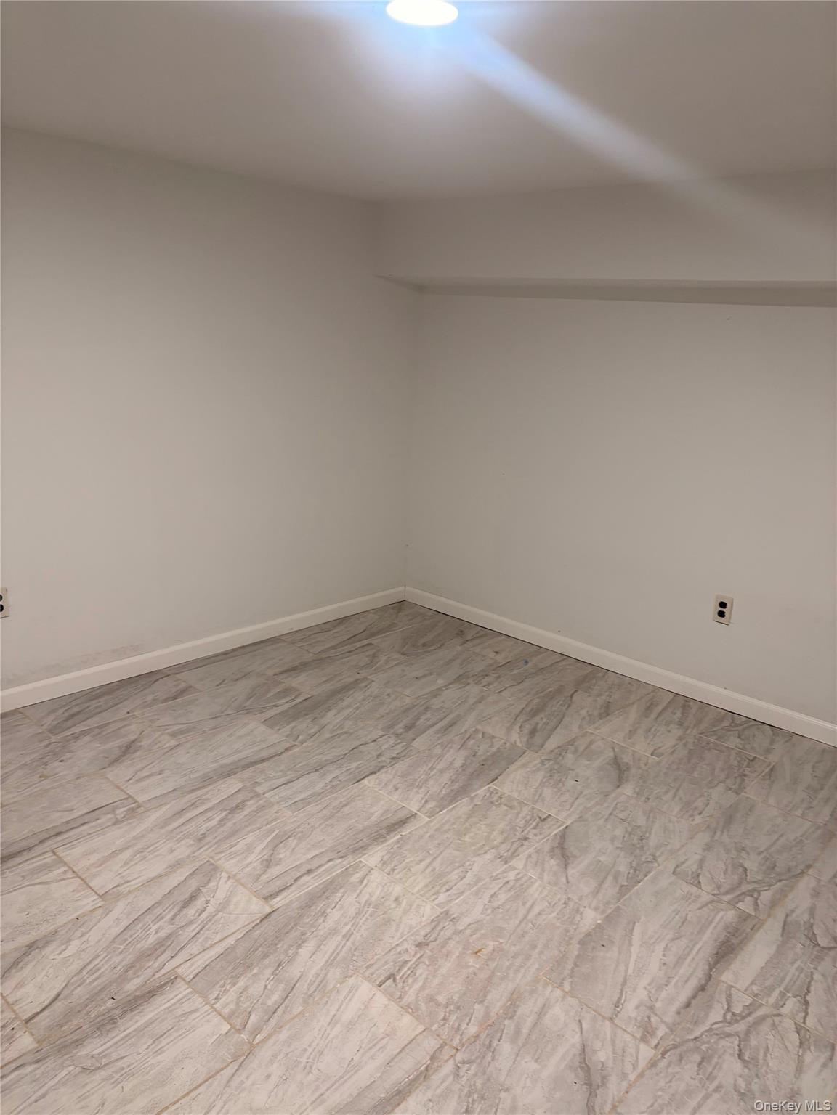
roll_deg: -3.0
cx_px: 418
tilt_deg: -15.7
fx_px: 838
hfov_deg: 53.1
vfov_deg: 67.3
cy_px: 558
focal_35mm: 26
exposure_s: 1/60
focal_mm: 5.96
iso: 125
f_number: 1.6
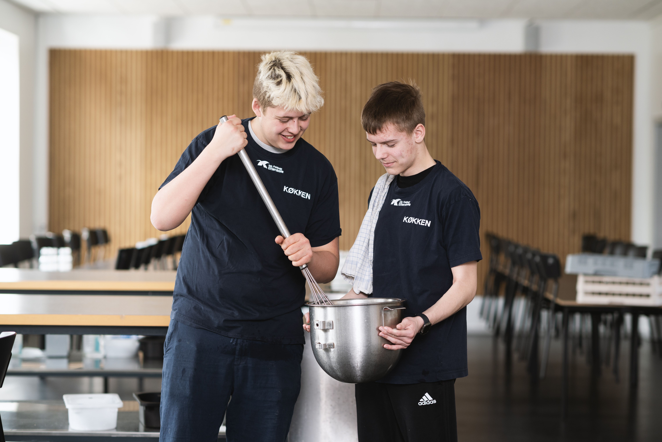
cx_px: 331
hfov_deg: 23.9
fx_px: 1563
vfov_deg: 16.1
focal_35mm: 85
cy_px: 221
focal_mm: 85
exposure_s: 1/160
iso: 400
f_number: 2.8
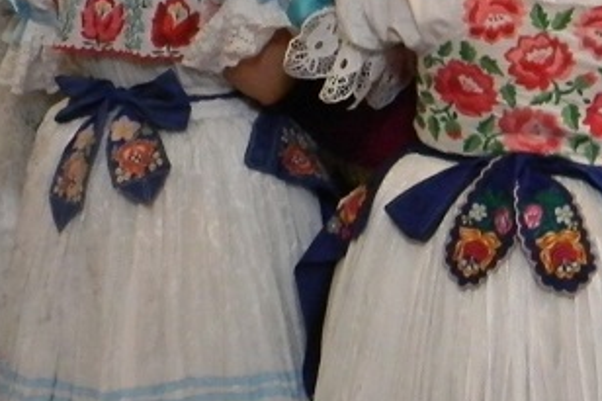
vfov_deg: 9.3
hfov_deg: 14.0
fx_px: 2440
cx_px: 493
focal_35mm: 146
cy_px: 6
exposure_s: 1/30
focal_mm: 6.4
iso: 316
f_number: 3.7
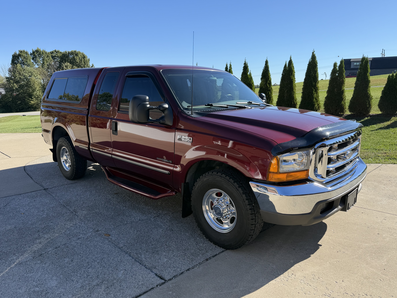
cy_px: 151
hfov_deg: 69.4
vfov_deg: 54.9
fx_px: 287
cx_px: 204
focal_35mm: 25
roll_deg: +1.2
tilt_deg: -13.2
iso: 80
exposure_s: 1/2525
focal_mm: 6.76
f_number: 1.78
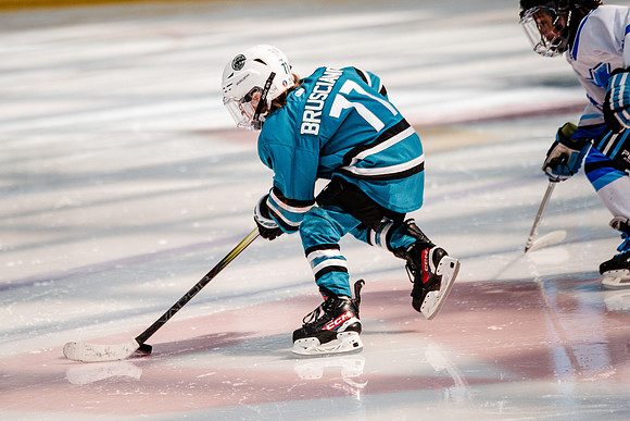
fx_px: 5729
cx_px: 213
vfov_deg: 4.2
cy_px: 210
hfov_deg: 6.3
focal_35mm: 327
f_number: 3.2
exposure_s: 1/3200
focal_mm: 247
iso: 1250
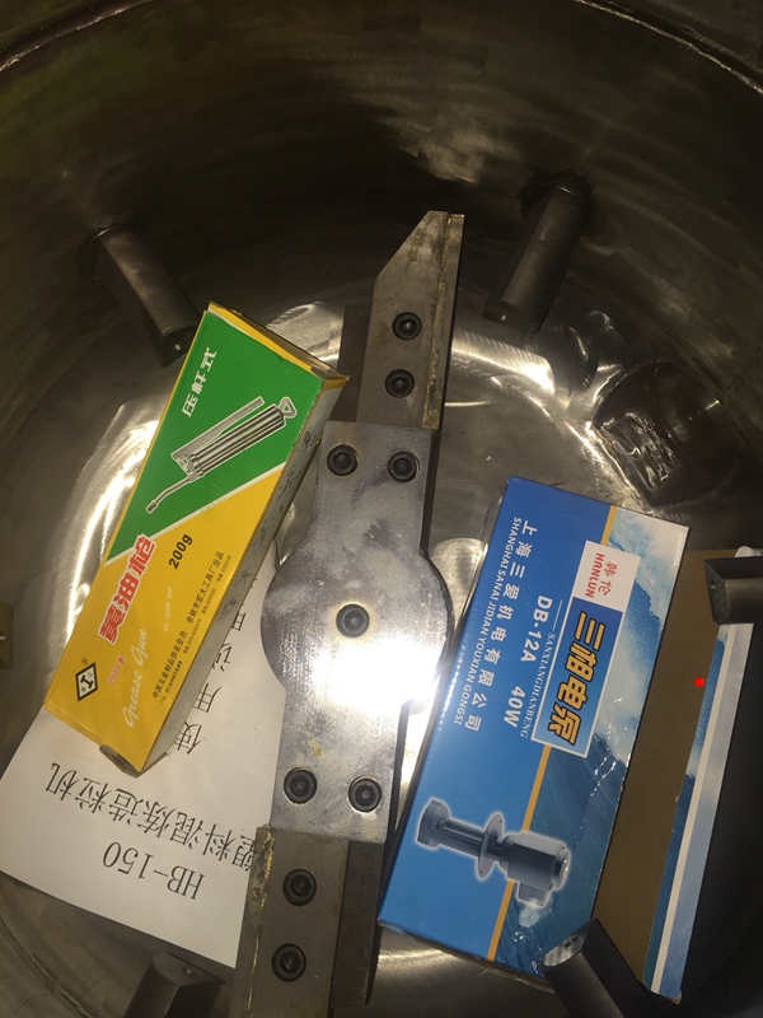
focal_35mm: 29
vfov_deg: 61.7
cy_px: 509
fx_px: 852
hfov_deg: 48.2
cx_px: 382
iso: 32
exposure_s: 1/18
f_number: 2.2
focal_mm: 4.15
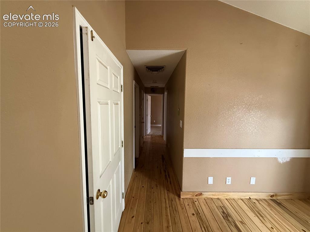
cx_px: 155
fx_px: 125
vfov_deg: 85.6
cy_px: 116
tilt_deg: -4.9
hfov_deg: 102.1
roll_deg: -0.5
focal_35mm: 14
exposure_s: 1/60
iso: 640
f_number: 2.2
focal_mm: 2.22
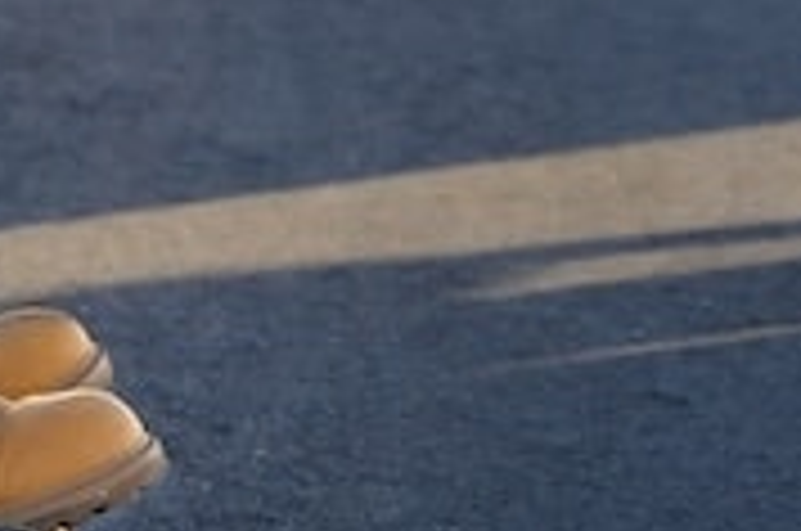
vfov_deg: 4.3
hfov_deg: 6.5
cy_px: -1242
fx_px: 6812
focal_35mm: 307
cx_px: -932
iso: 160
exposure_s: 1/800
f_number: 2.8
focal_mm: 45.4
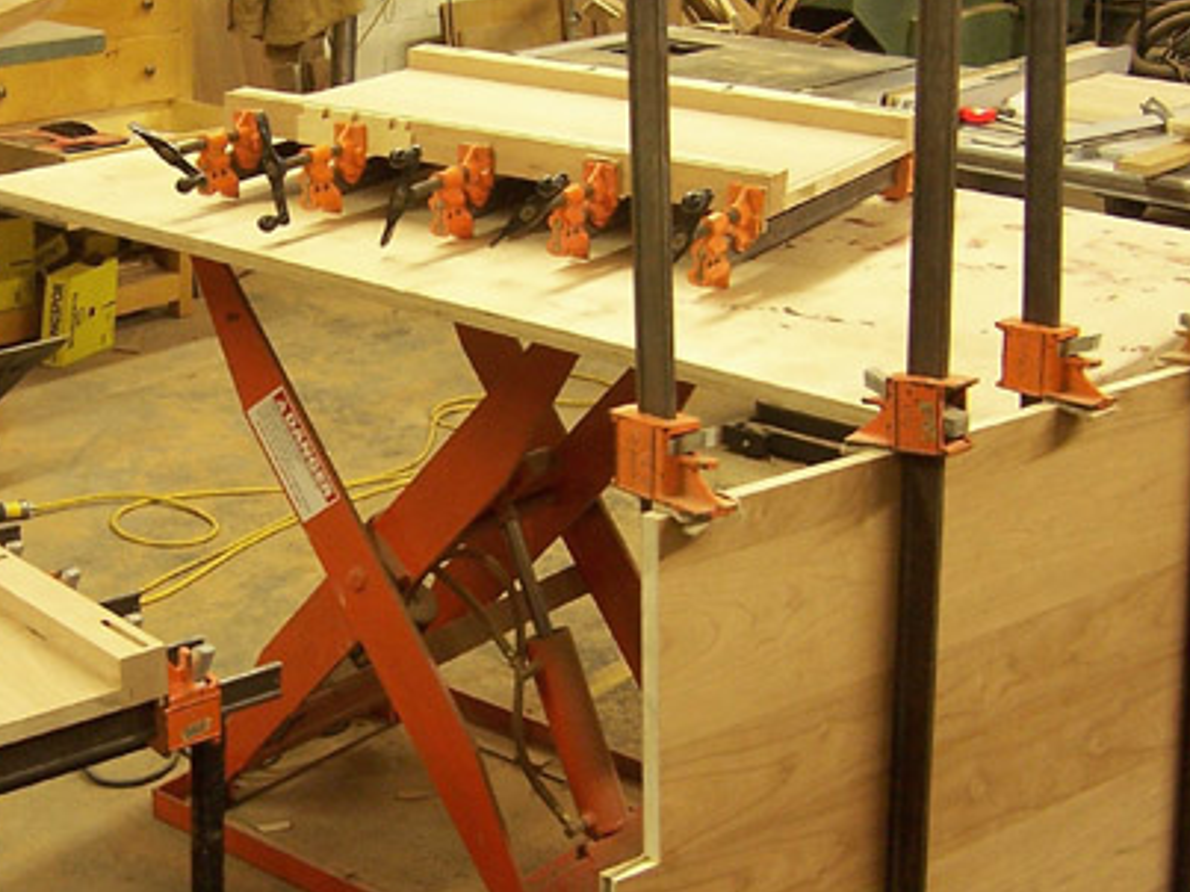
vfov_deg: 24.8
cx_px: 310
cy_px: 493
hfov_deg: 32.2
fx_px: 2028
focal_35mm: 59
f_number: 3.4
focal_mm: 5.5
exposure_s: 1/8
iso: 140
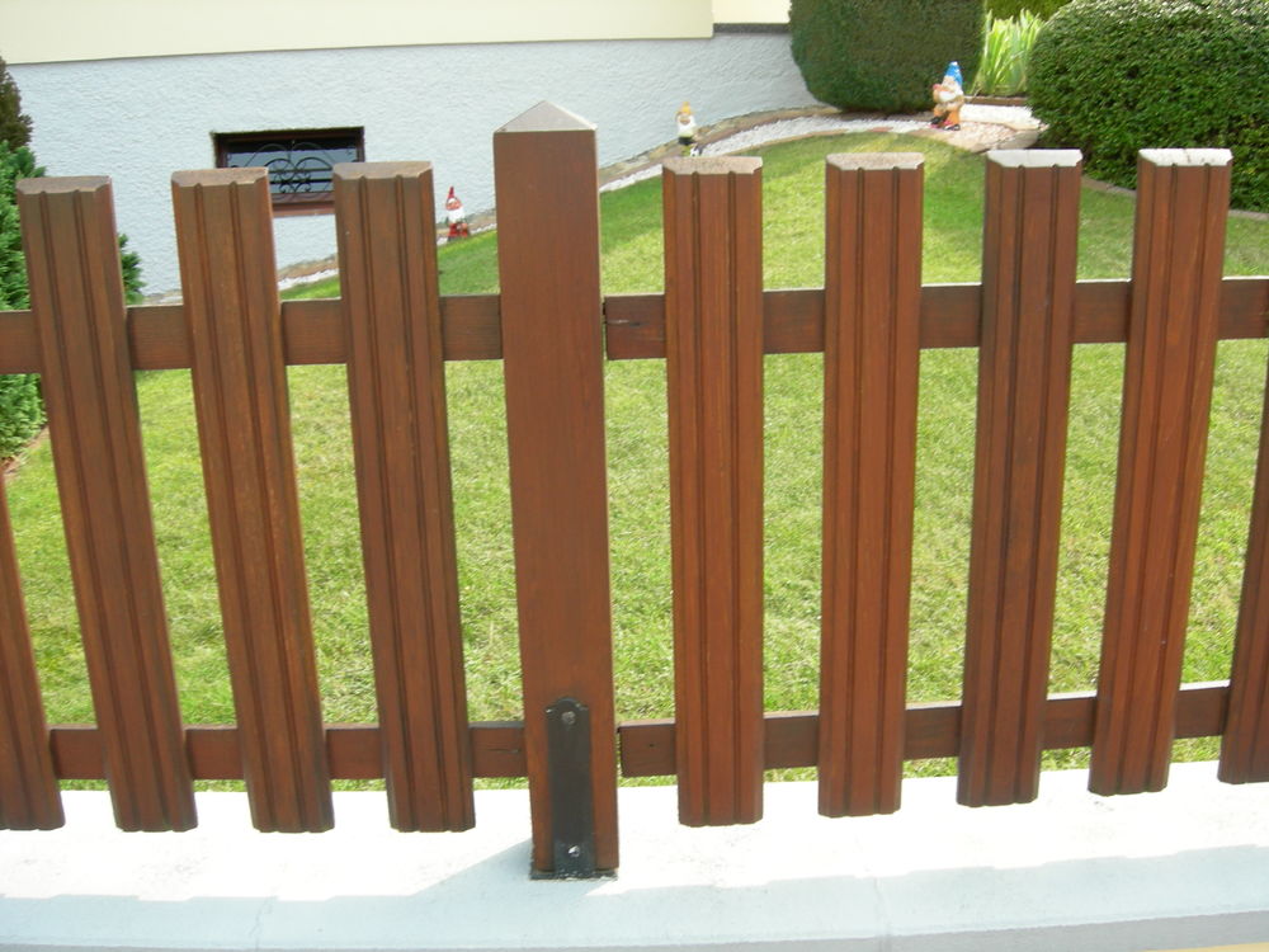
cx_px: 634
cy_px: 476
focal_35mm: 36
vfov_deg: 39.7
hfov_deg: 51.4
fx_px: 1320
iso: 64
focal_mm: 7.5
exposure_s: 1/116
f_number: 3.8
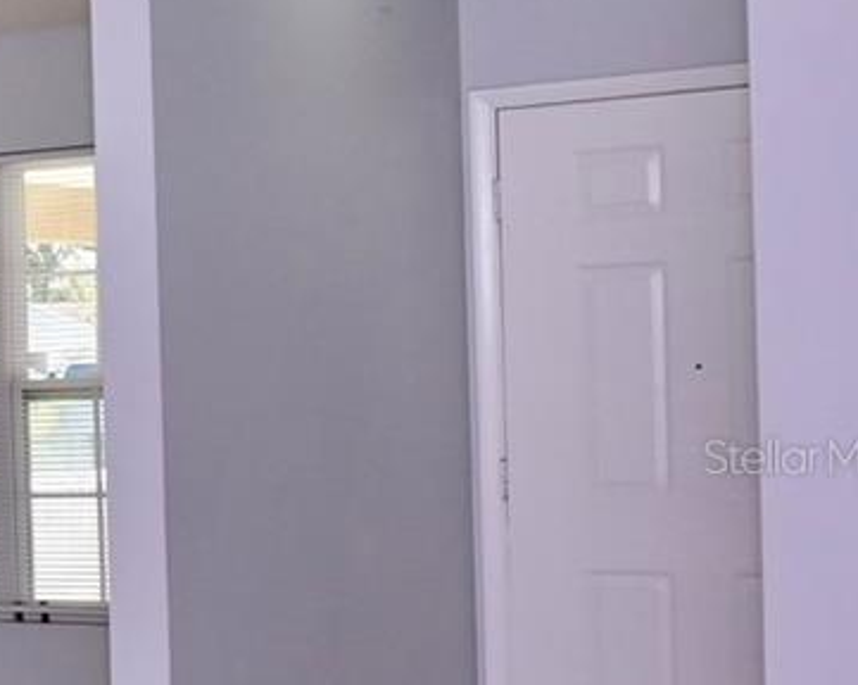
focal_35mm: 100
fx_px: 2537
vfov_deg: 15.3
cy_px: 455
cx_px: -986
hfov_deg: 14.8
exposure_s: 1/100
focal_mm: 16
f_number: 7.1
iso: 500
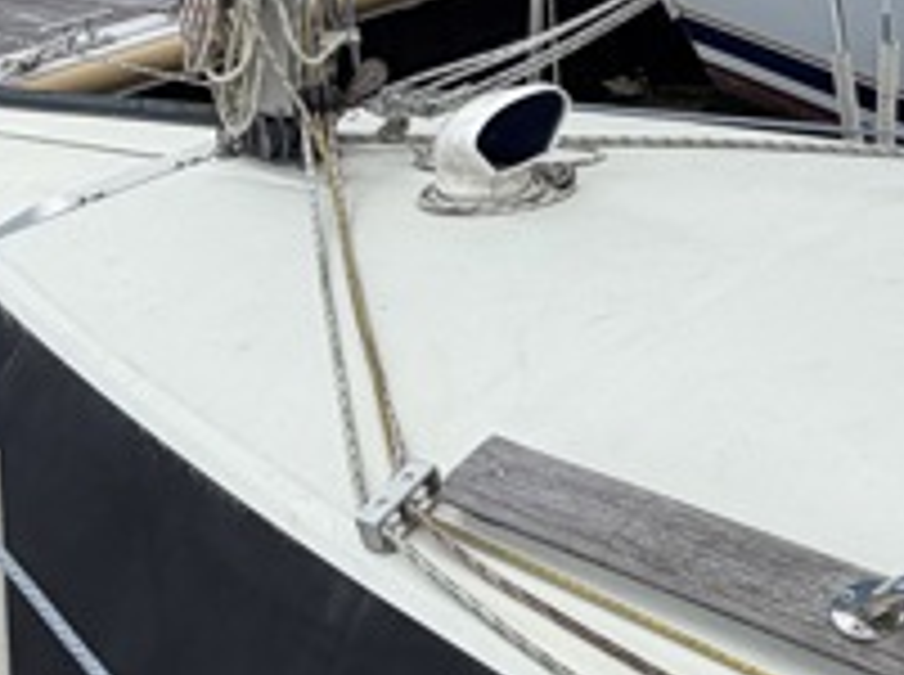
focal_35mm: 67
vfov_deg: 21.8
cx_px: 580
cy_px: 243
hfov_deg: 28.9
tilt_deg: -19.2
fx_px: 1747
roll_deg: +2.6
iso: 25
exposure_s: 1/770
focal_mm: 2.22
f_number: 2.2
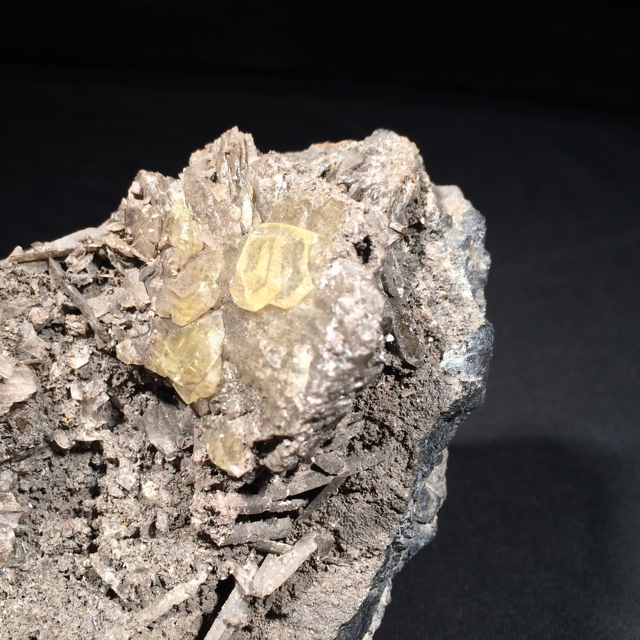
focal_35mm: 35
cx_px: 232
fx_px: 732
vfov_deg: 47.2
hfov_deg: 46.7
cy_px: 319
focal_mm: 4.15
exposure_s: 1/60
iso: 40
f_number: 2.2
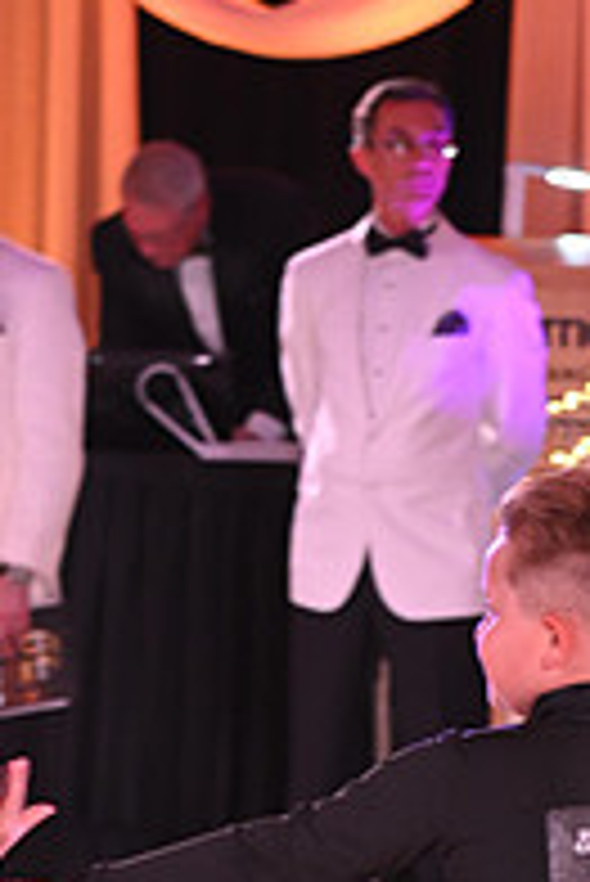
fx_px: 7411
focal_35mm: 302
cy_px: 1220
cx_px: 259
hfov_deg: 4.6
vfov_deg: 6.7
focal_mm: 102
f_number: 5
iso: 1600
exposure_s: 1/200
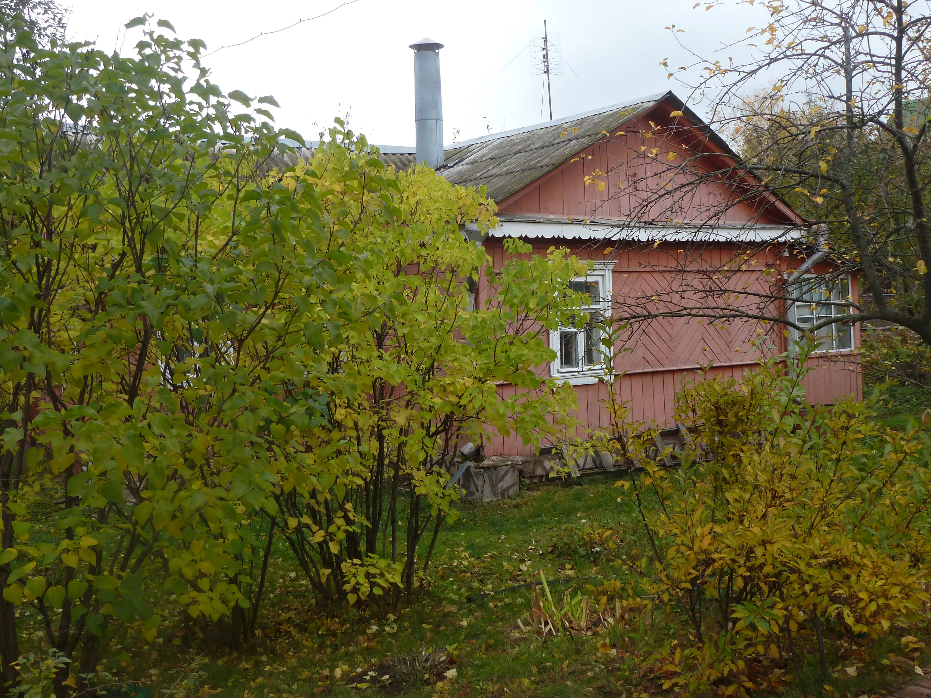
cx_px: 486
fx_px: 968
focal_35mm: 36
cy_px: 310
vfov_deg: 39.6
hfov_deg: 51.3
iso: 125
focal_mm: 5.4
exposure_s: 1/60
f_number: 3.5
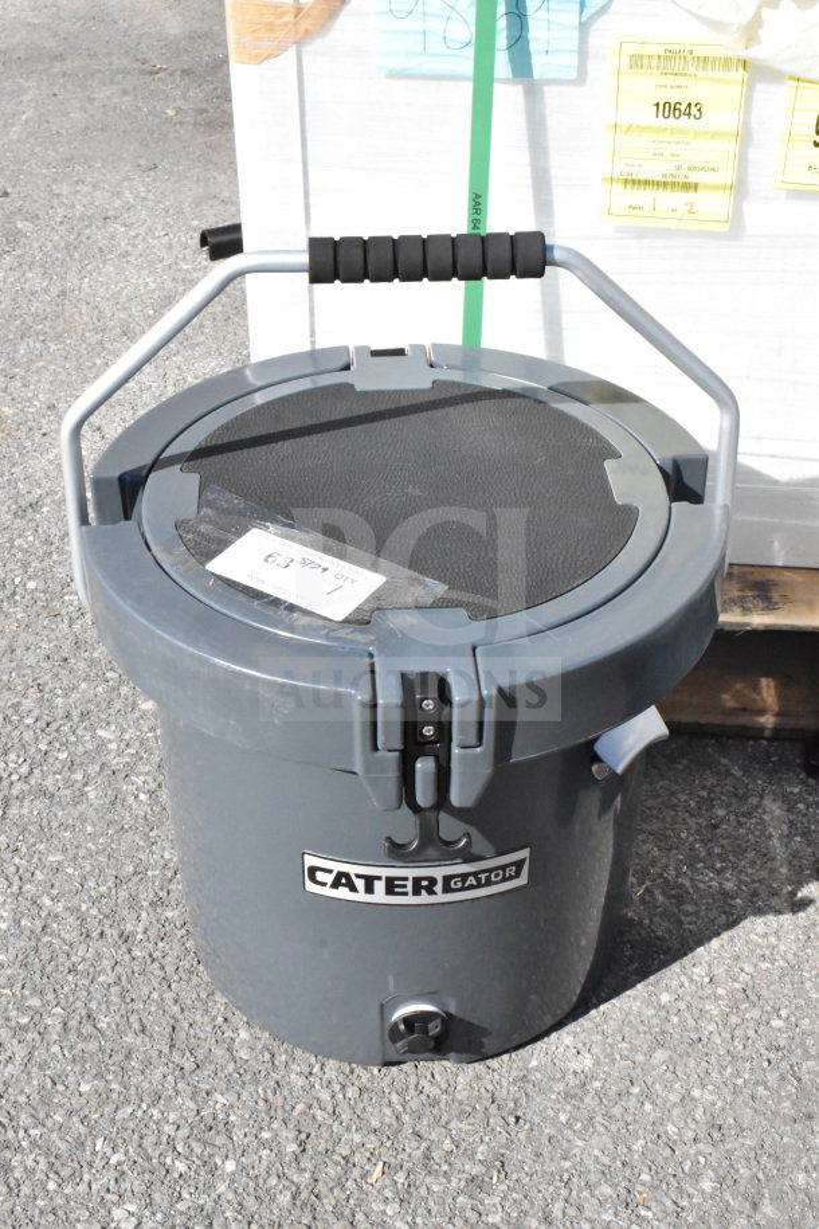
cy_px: 614
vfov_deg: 42.3
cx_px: 410
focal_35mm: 46
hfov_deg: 28.9
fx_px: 1587
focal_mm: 31
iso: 6400
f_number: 22
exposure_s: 1/2000
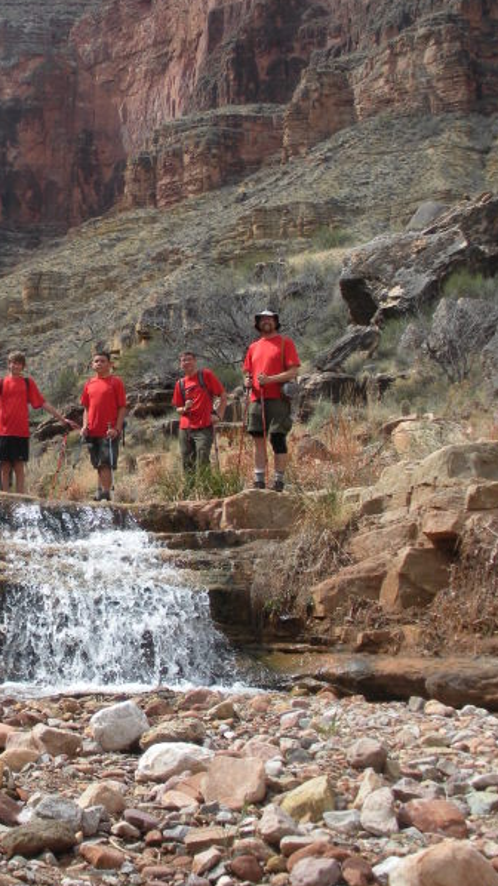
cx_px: 31
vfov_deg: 37.2
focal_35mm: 56
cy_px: 422
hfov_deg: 20.9
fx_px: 1316
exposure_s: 1/552
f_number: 3.5
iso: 64
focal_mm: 6.3
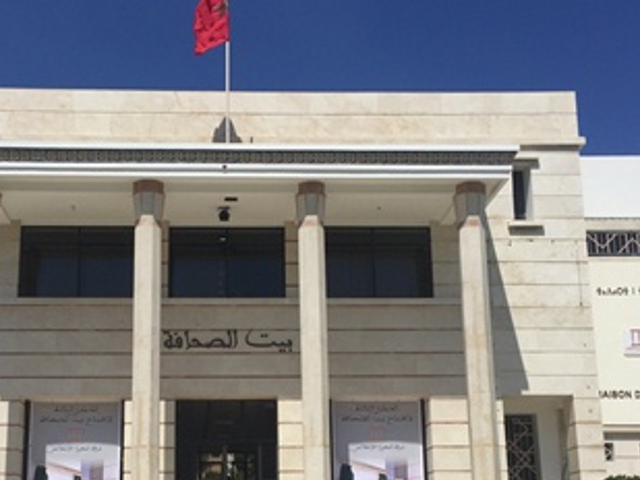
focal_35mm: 50
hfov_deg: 38.0
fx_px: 925
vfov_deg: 28.7
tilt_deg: +12.5
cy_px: 356
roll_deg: -0.3
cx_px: 243
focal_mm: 4.15
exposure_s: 1/3968
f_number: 2.2
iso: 32
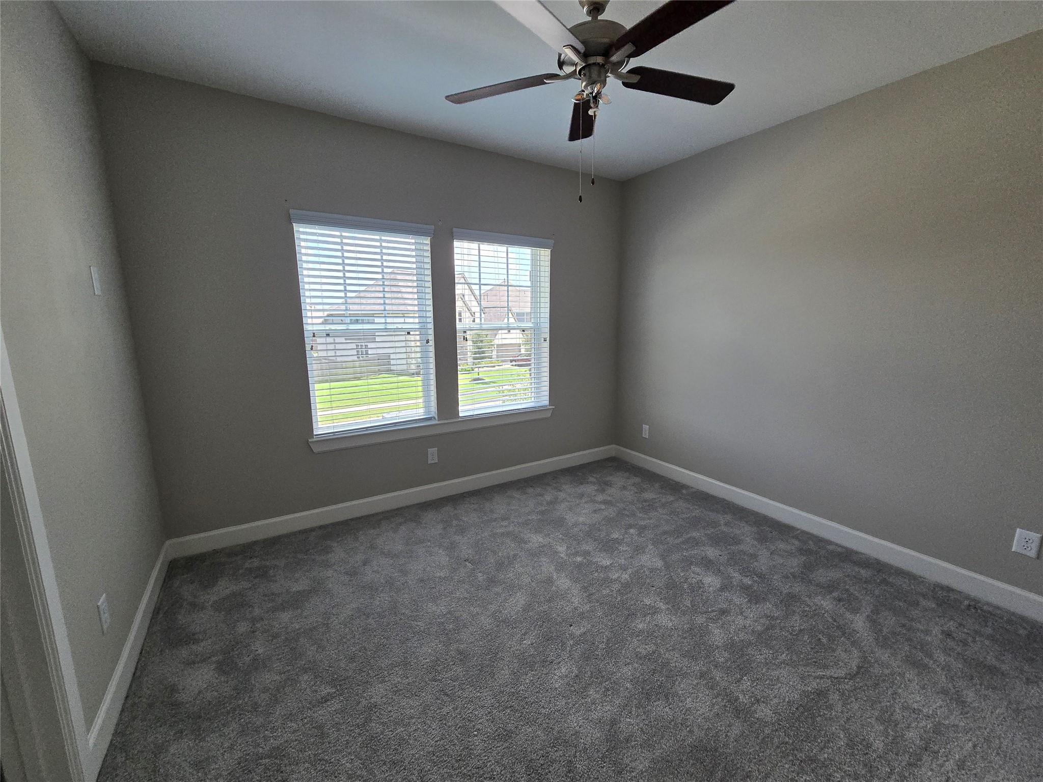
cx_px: 522
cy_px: 391
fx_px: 392
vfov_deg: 89.9
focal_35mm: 13
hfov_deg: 106.2
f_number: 2.2
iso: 200
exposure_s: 1/359
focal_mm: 2.2
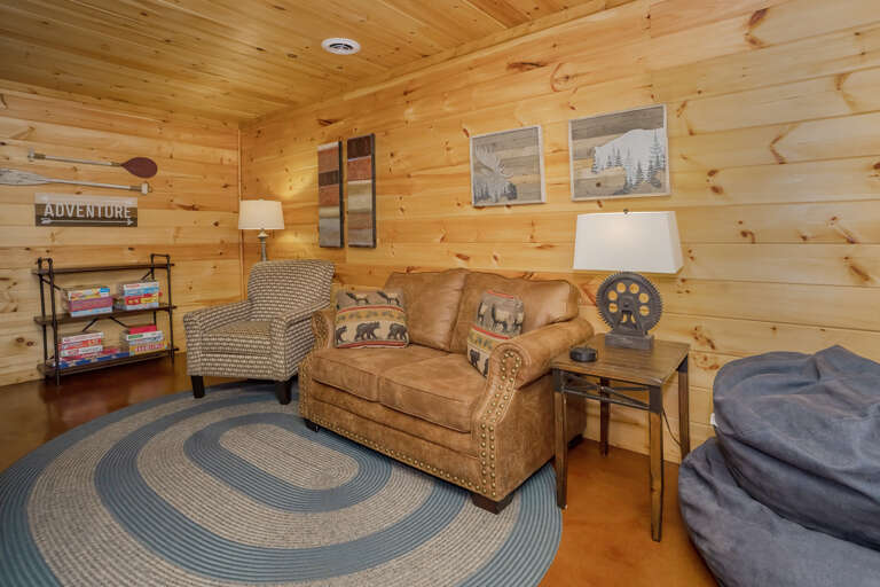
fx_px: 391
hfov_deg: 96.7
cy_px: 294
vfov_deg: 73.7
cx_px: 440
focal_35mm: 16
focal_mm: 16
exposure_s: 1/100
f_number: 6.3
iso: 800
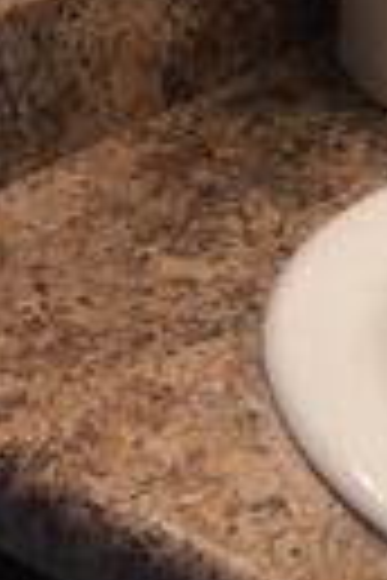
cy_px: -391
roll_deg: -5.1
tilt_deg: -14.3
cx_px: 778
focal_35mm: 150
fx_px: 2419
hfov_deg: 8.6
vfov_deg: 12.7
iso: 50
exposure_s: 1/30
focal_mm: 4.15
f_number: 2.2
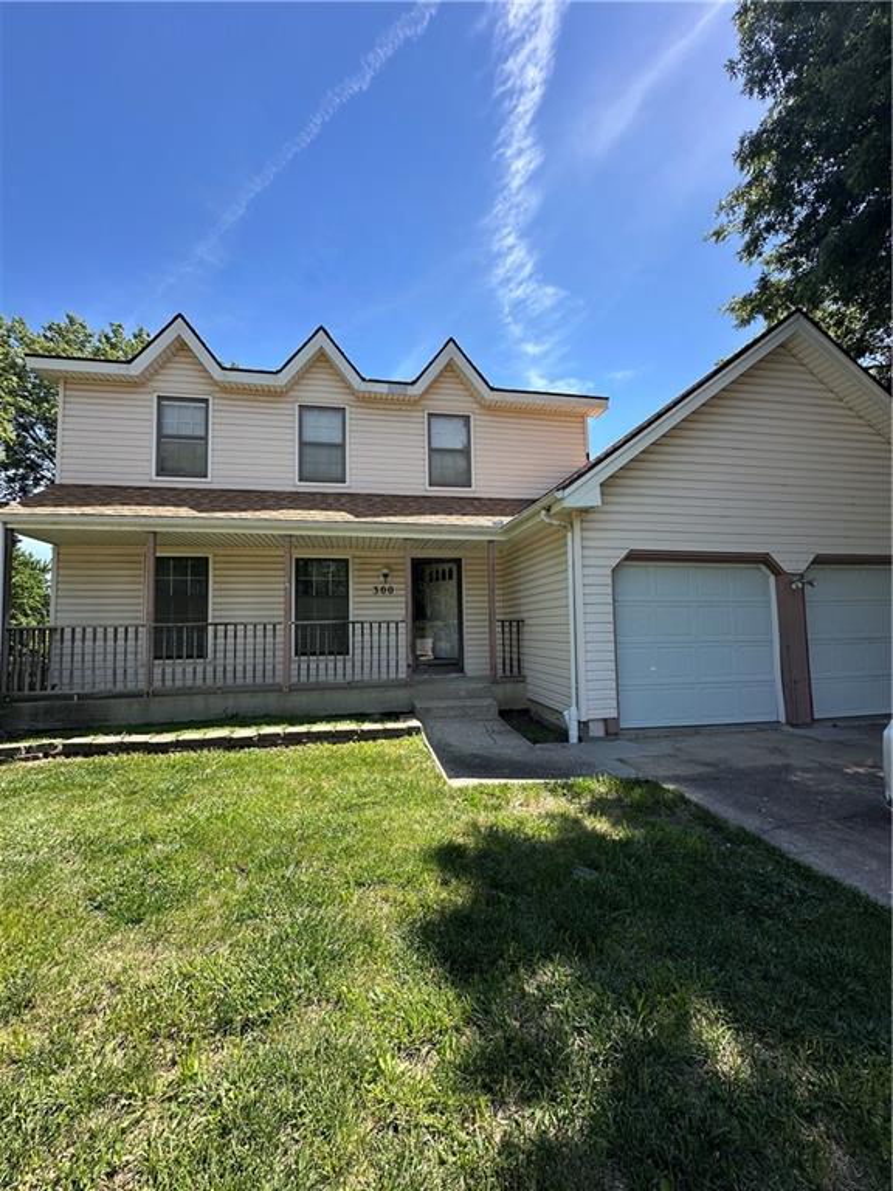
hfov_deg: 85.7
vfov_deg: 102.1
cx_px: 446
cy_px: 596
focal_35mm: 14
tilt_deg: +4.2
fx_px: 482
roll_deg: +0.6
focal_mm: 2.22
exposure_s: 1/812
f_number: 2.2
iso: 40
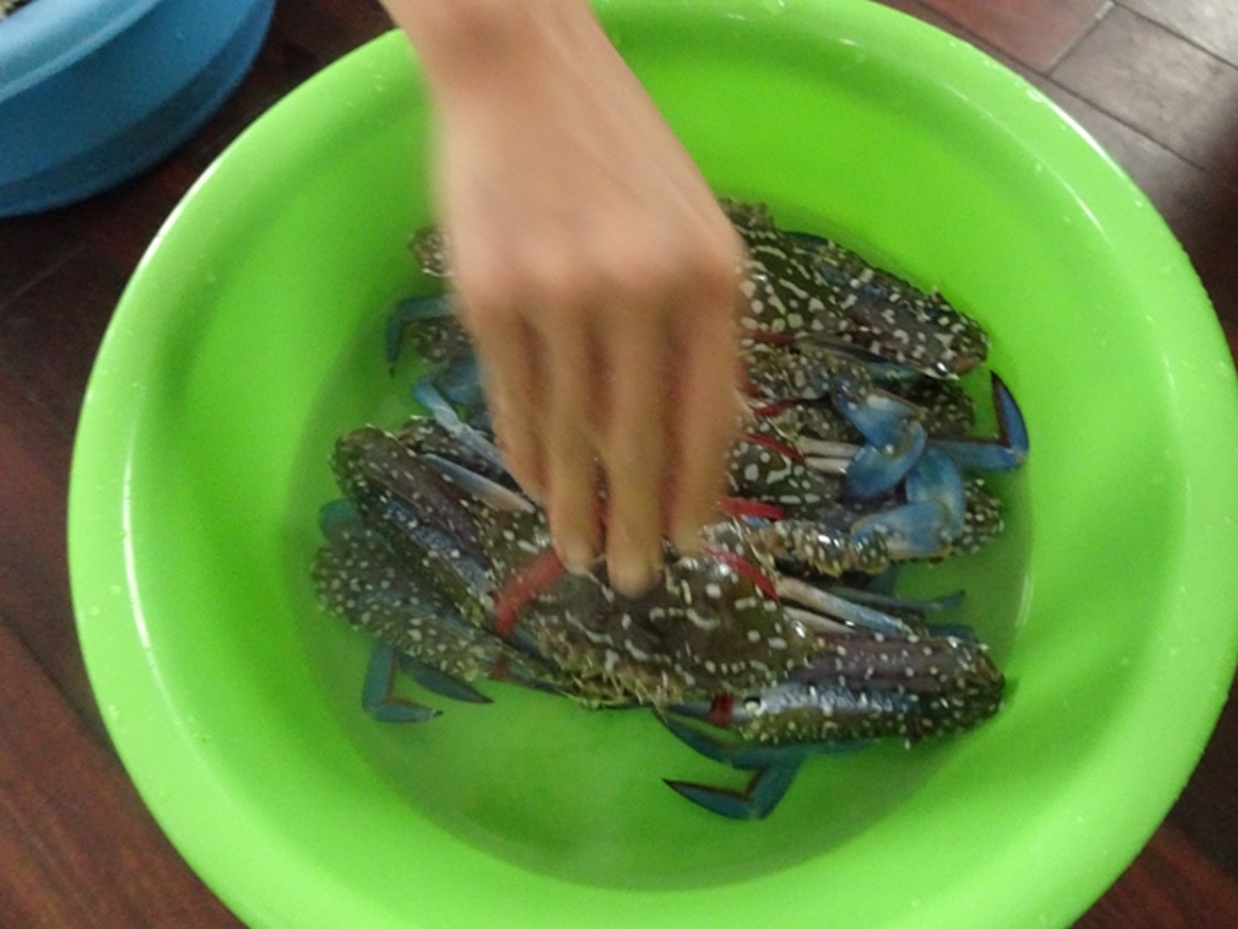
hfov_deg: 71.6
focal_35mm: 24
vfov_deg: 56.8
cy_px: 464
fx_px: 858
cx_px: 619
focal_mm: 4.1
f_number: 3.5
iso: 1600
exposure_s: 1/30
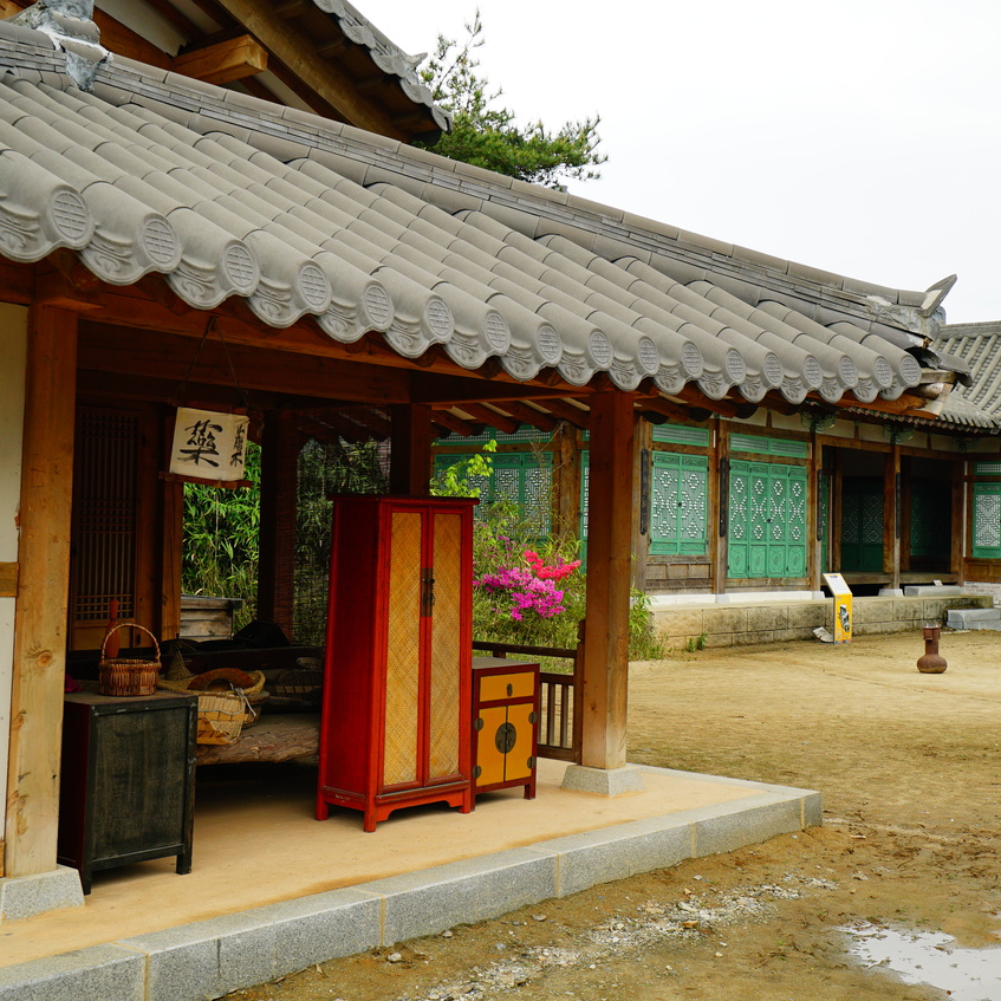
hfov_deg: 37.5
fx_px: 1472
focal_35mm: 45
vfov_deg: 37.6
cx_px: 541
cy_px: 502
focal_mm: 35
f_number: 7.1
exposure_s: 1/100
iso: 200
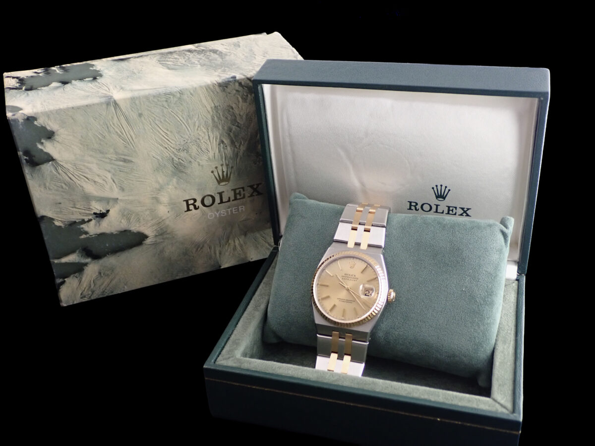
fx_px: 705
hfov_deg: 45.8
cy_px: 223
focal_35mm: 41
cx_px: 298
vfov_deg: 35.1
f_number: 2.8
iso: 320
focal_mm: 7.31
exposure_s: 1/40
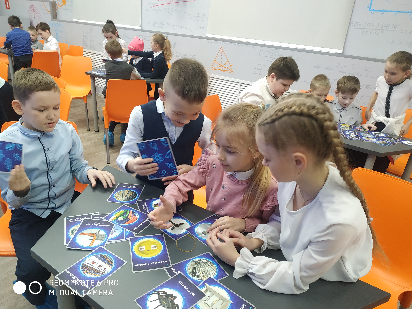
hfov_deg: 71.6
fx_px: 286
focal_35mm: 24
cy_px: 154
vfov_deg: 56.8
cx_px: 206
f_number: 1.9
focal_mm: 3.94
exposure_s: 1/50
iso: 200
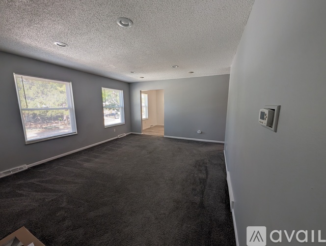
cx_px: 163
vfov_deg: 94.6
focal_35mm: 12
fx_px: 113
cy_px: 123
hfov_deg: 110.5
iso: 48
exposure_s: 1/75
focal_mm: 2.02
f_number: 1.7
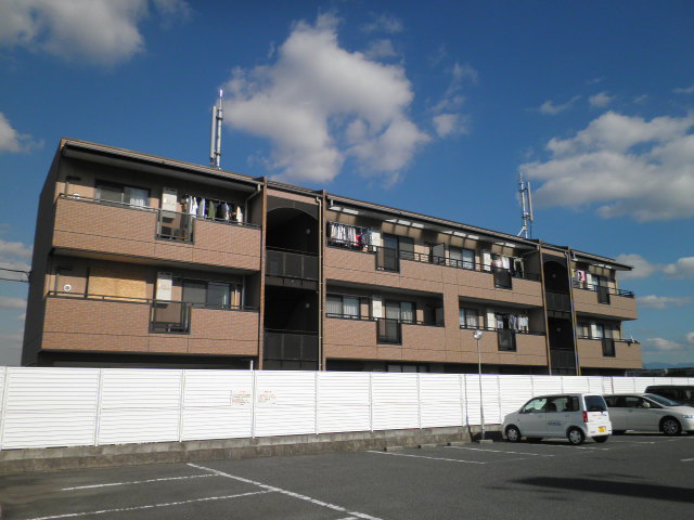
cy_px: 260
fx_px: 521
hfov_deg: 67.3
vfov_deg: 53.1
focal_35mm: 26
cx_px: 347
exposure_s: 1/250
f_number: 7.9
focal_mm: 4.7
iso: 64
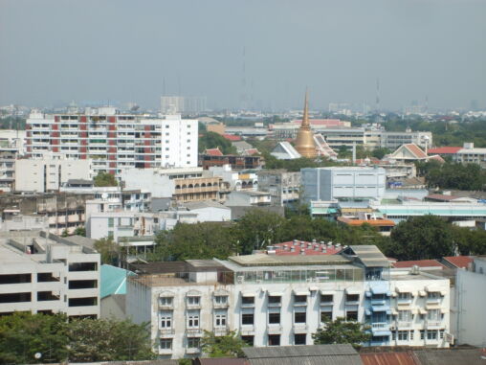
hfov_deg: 18.7
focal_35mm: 105
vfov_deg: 14.1
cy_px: 182
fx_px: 1474
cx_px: 243
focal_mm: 17.4
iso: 50
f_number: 4.9
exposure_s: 1/750
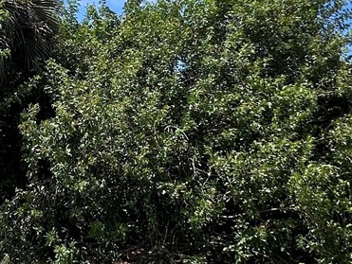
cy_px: 74
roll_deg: -1.7
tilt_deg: +9.5
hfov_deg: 33.2
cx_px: 65
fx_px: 570
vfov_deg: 25.9
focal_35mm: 56
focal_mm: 1.57
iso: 32
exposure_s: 1/1064
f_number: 1.8
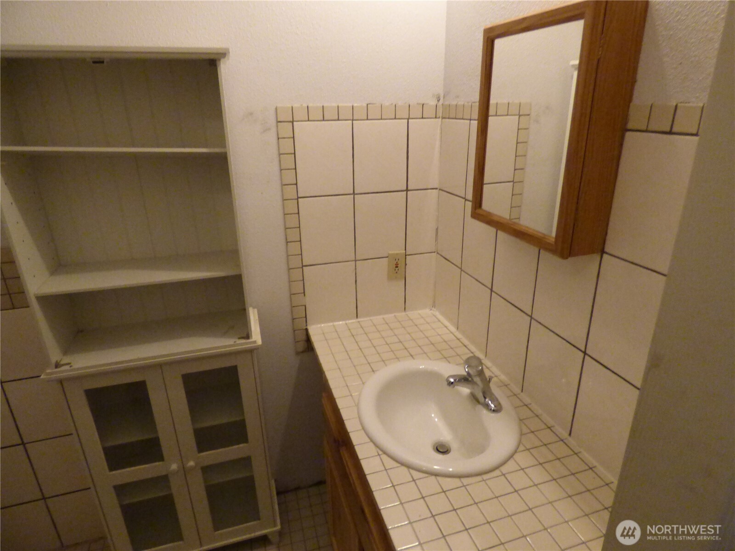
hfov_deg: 81.7
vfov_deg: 66.0
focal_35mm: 20
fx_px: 425
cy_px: 276
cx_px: 368
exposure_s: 1/40
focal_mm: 3.58
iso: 800
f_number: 2.8
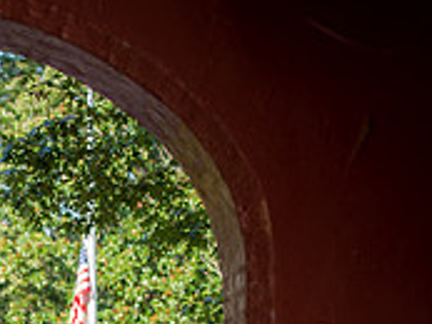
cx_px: -130
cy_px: 435
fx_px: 3547
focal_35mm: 284
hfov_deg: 6.9
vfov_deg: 5.2
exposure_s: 1/160
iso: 50
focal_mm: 80
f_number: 2.8
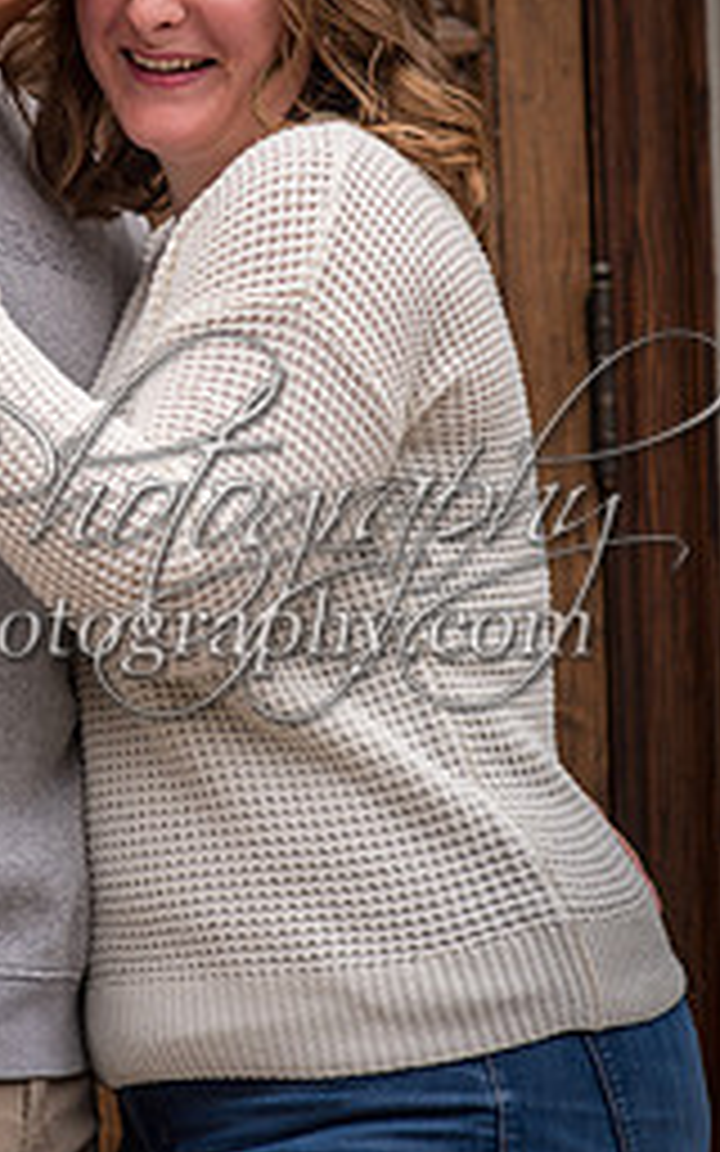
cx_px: 54
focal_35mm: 152
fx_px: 4772
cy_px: 351
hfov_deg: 8.6
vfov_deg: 13.7
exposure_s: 1/250
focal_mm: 85
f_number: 4
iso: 100
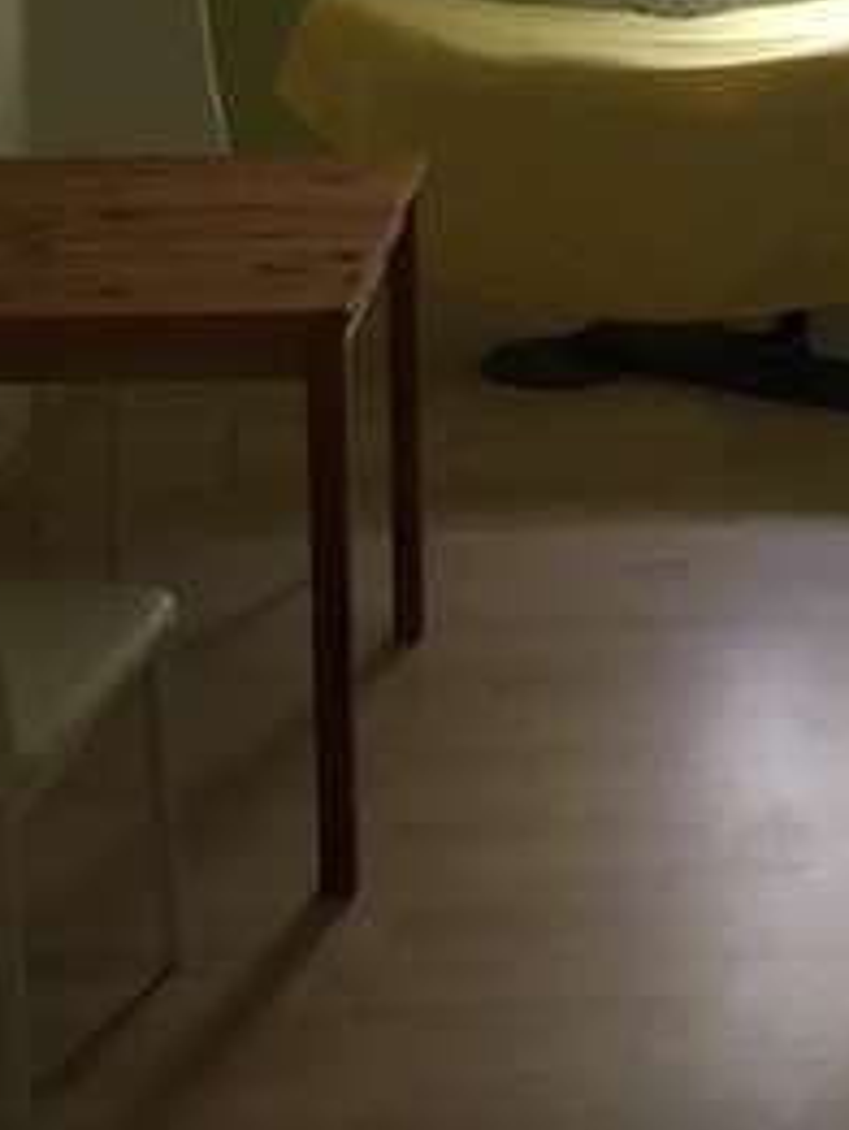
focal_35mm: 71
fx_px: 2320
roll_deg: -0.8
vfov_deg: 25.8
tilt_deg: -8.7
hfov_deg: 20.2
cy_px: -43
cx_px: 827
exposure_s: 1/33
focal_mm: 4.15
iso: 64
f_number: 2.2
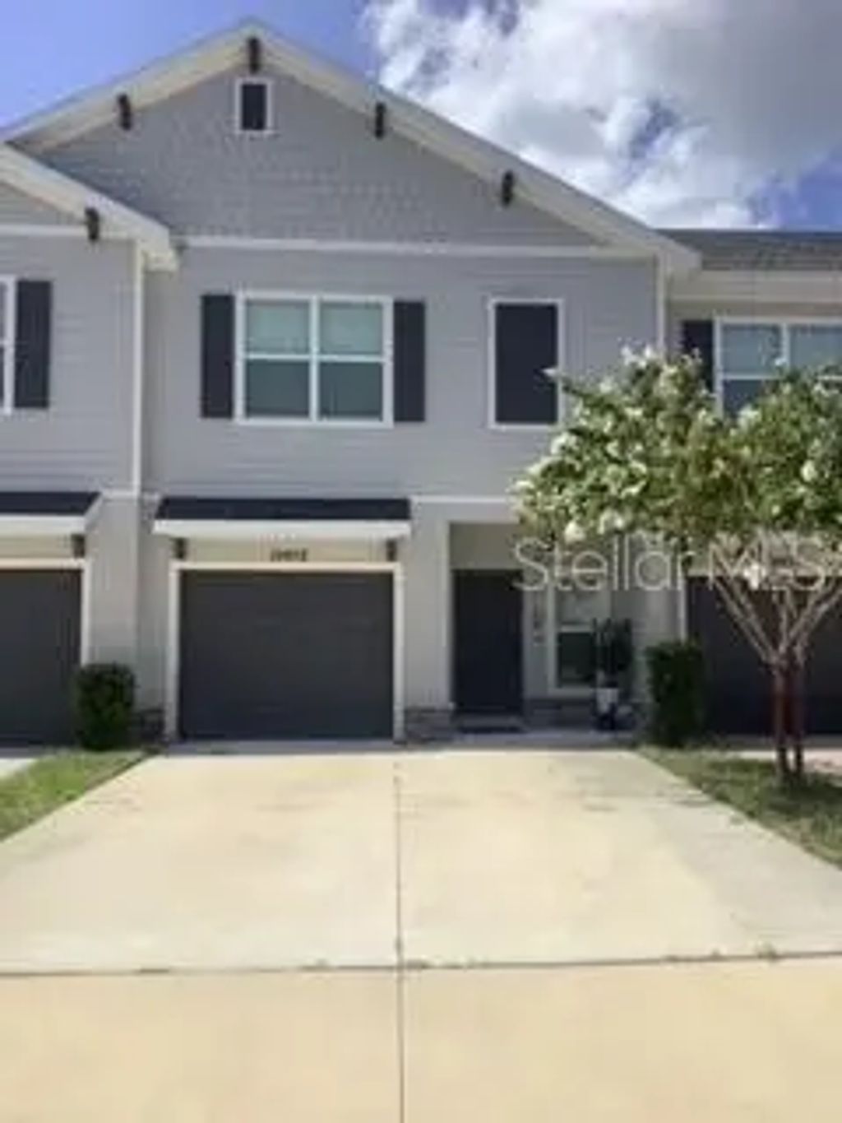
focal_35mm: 31
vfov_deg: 58.3
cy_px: 562
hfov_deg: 45.4
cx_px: 421
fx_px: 1005
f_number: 2.4
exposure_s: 1/1812
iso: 25
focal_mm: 3.3
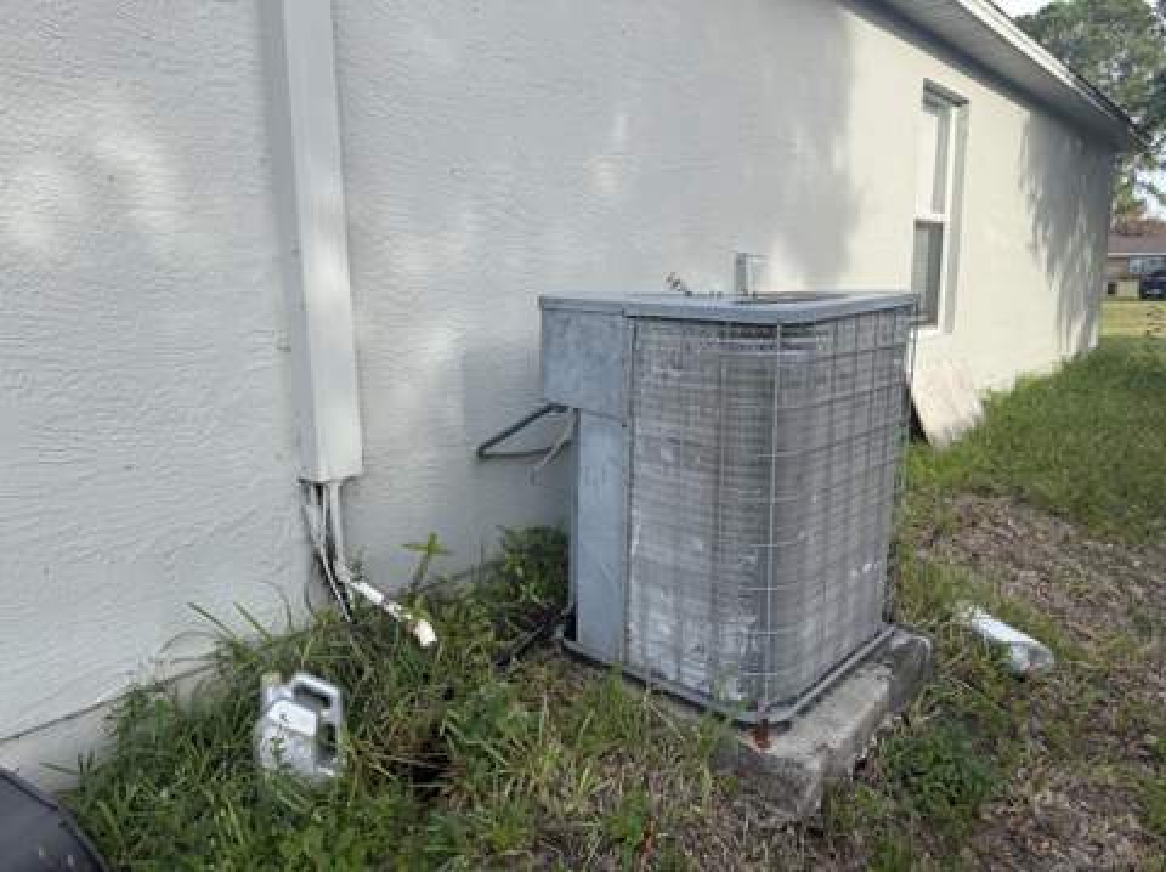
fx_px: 808
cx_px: 583
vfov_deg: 56.7
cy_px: 436
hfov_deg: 71.7
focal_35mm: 24
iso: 80
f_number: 1.78
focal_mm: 6.76
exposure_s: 1/1032
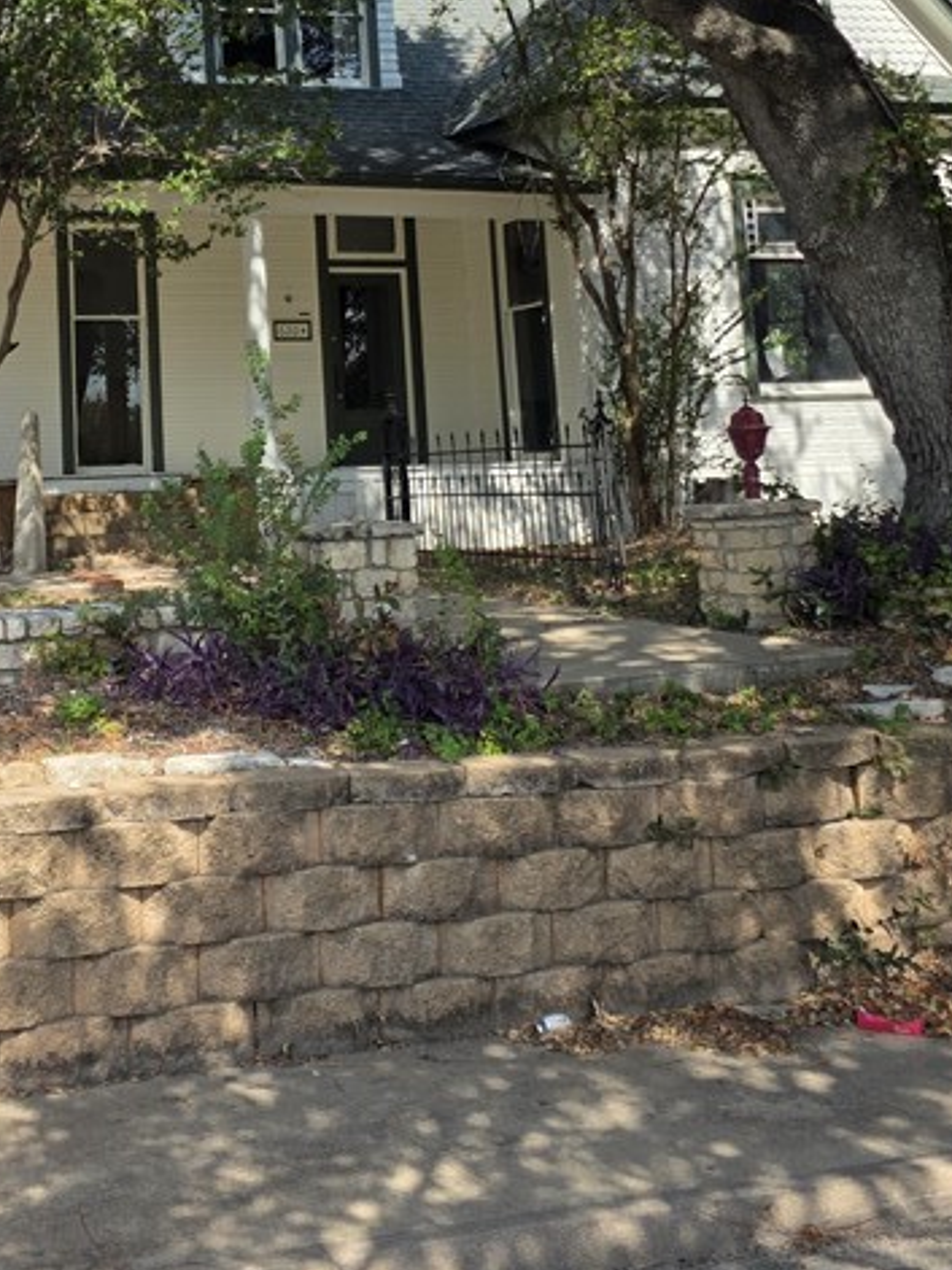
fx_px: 1834
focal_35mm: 50
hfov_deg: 28.4
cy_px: 256
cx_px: 173
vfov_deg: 36.9
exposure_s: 1/4145
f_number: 1.7
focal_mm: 6.3
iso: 80
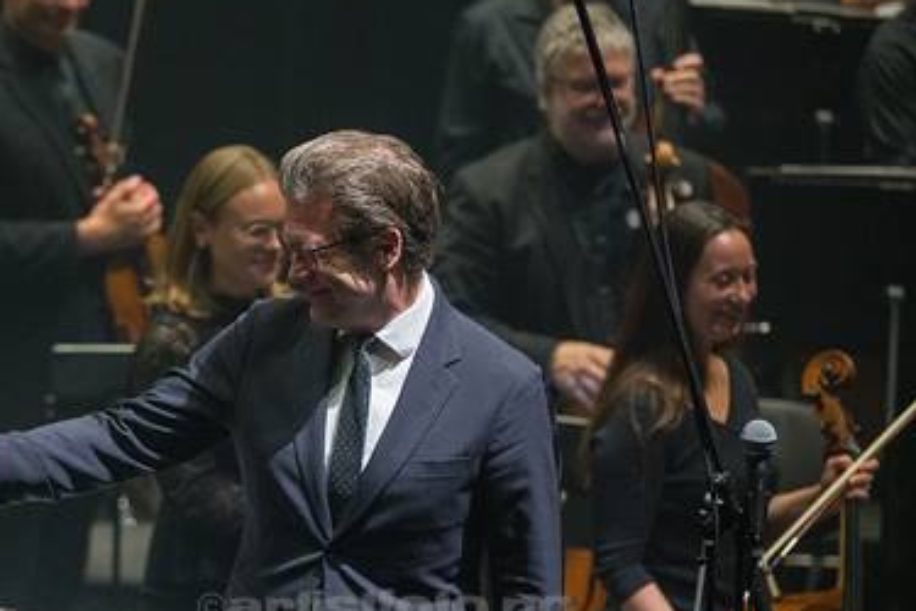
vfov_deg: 4.8
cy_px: 440
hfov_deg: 7.1
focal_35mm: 288
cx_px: 234
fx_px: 7327
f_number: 2.8
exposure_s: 1/800
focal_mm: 150
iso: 2000
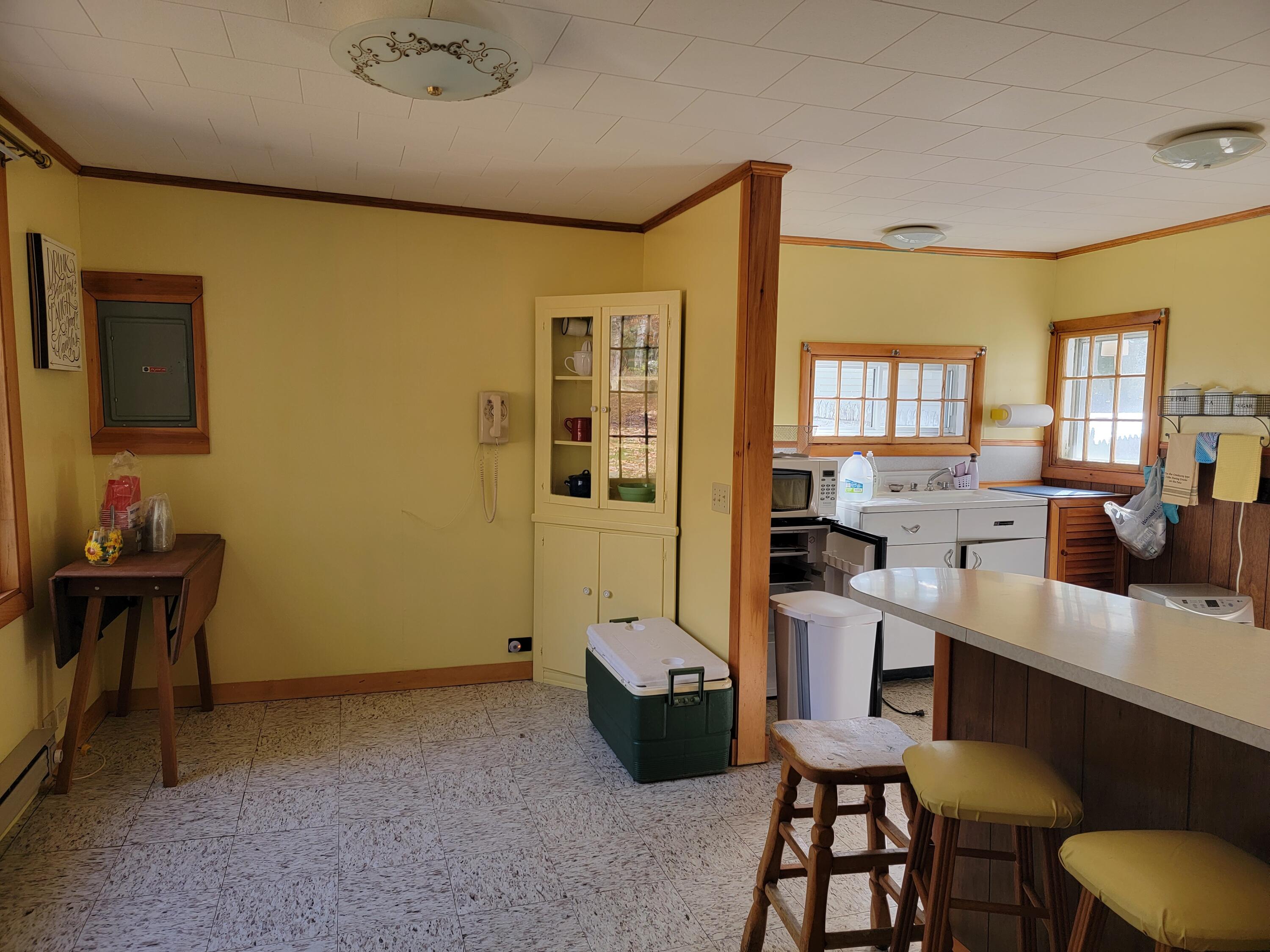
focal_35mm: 24
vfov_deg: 56.8
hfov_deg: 71.6
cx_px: 635
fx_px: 881
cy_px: 476
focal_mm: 6.7
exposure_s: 1/119
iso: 80
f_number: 1.8
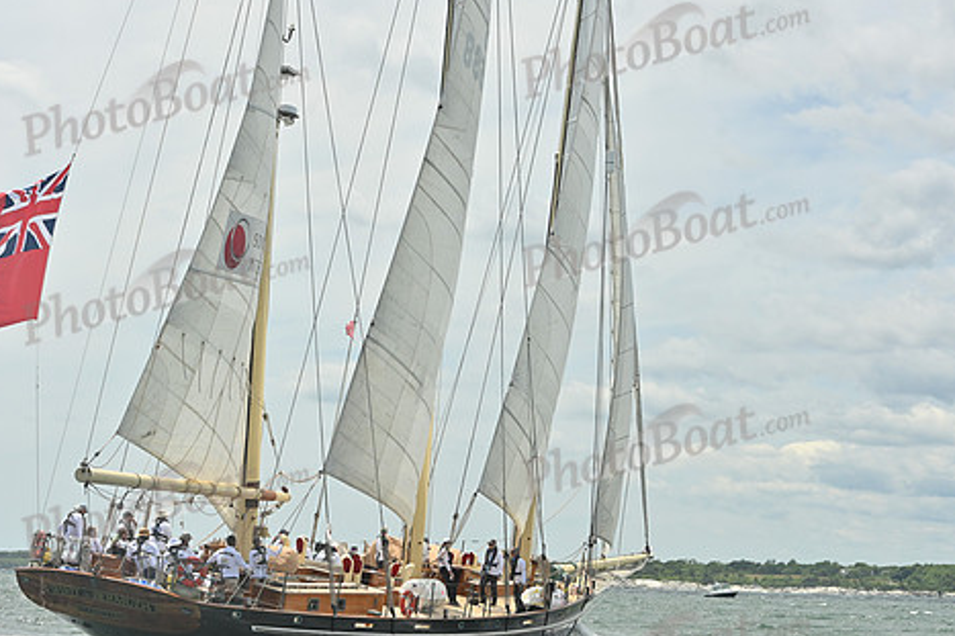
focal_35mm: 87
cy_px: 369
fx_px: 2307
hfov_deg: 23.4
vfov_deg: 15.7
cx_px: 417
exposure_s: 1/1250
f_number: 8
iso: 250
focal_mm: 70
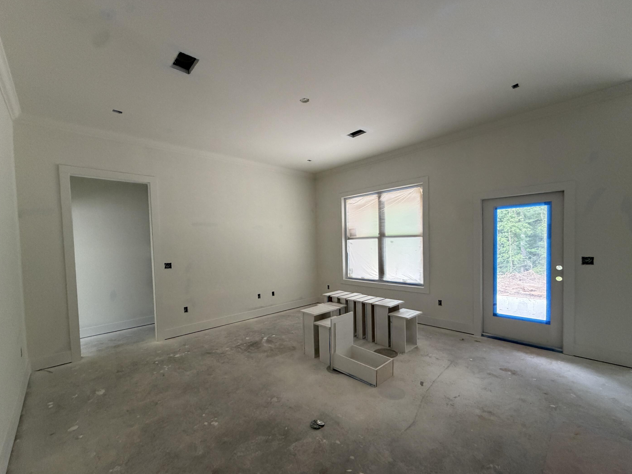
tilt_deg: -1.1
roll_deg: +1.9
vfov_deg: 81.6
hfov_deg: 98.2
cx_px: 314
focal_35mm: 15
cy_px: 252
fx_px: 274
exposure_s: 1/109
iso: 320
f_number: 2.2
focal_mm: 2.22
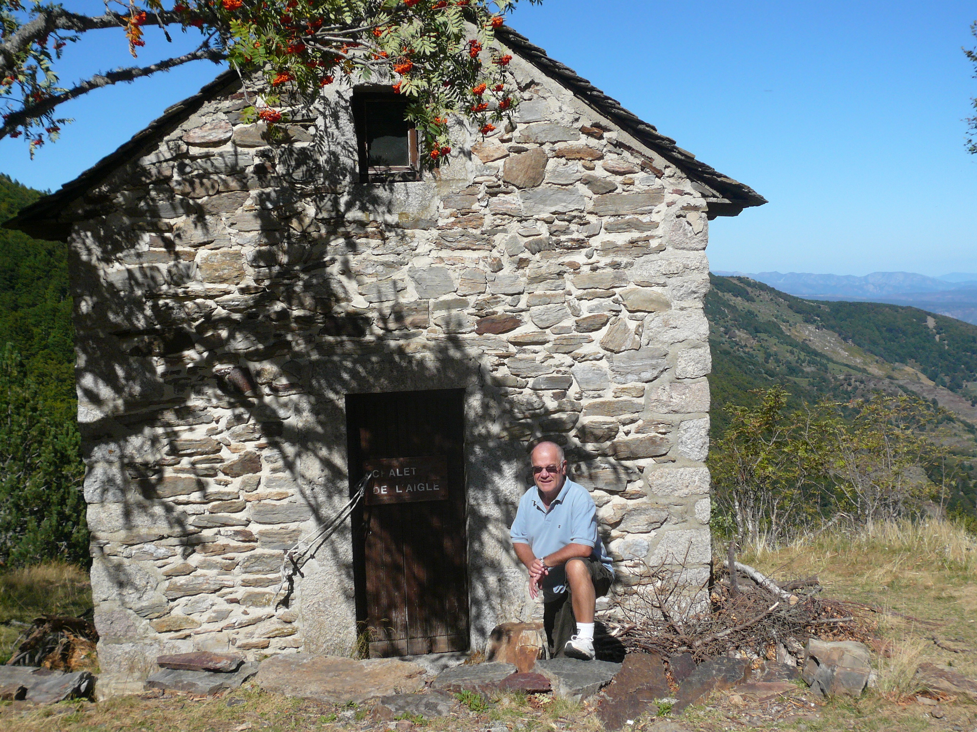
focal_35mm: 42
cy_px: 366
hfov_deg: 44.8
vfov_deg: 34.3
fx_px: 1185
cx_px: 488
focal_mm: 6.9
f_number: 10
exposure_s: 1/200
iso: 100
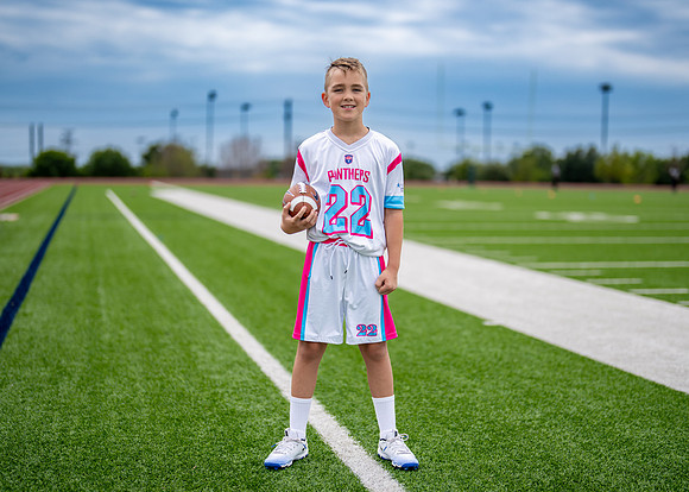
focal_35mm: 59
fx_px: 1154
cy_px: 250
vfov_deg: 24.1
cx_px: 359
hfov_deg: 33.2
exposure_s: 1/10000
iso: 100
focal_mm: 50
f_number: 1.2
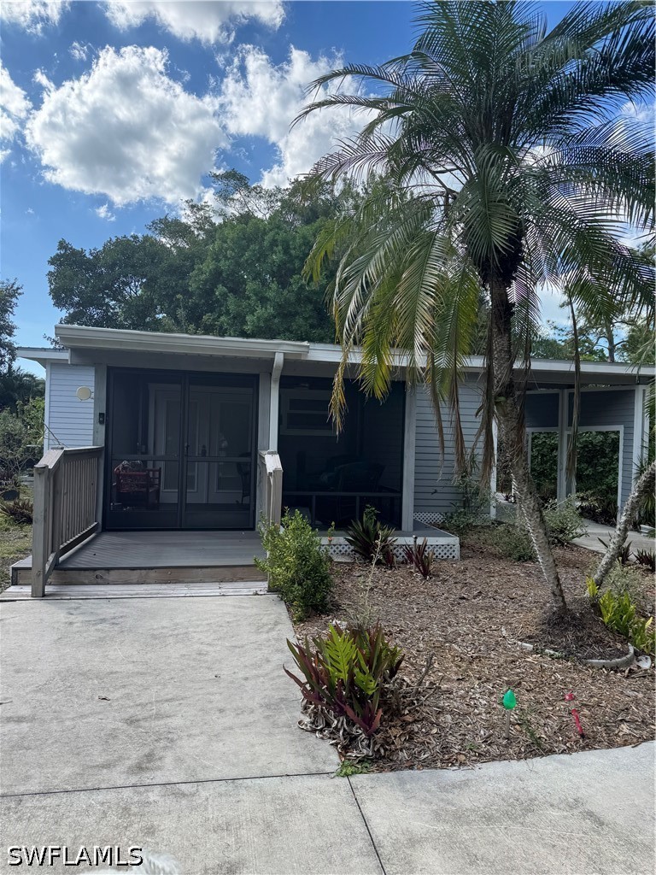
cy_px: 438
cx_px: 328
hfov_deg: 56.8
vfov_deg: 71.6
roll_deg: +0.5
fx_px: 606
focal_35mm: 24
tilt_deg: +0.9
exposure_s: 1/1980
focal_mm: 6.76
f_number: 1.78
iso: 80
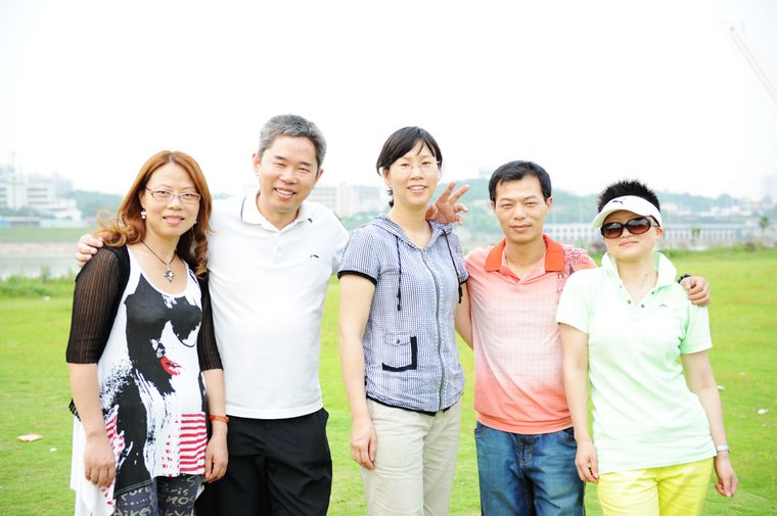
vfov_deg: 26.9
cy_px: 258
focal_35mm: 50
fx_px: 1078
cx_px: 388
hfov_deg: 39.6
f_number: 3.2
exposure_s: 1/160
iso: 200
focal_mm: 50
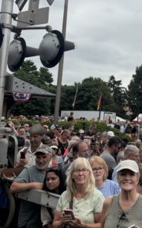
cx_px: 144
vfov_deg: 34.2
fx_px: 360
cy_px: 50
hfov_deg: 21.5
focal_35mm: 58
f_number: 1.78
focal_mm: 6.76
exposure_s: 1/7353
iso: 80
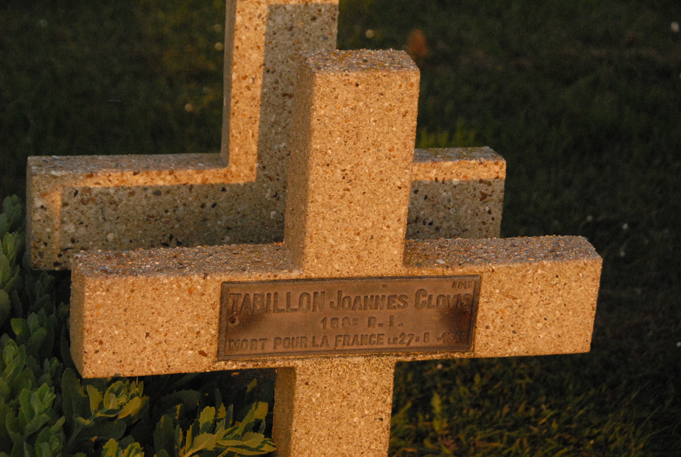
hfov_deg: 19.4
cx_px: 340
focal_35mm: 105
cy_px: 228
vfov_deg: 13.1
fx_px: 1990
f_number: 7.1
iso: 1600
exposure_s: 1/1600
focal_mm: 70
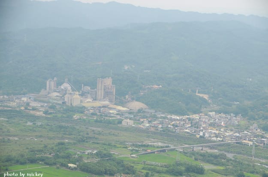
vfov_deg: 13.0
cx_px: 134
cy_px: 88
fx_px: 779
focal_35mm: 105
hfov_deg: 19.5
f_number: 5.3
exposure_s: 1/2000
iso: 640
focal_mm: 70
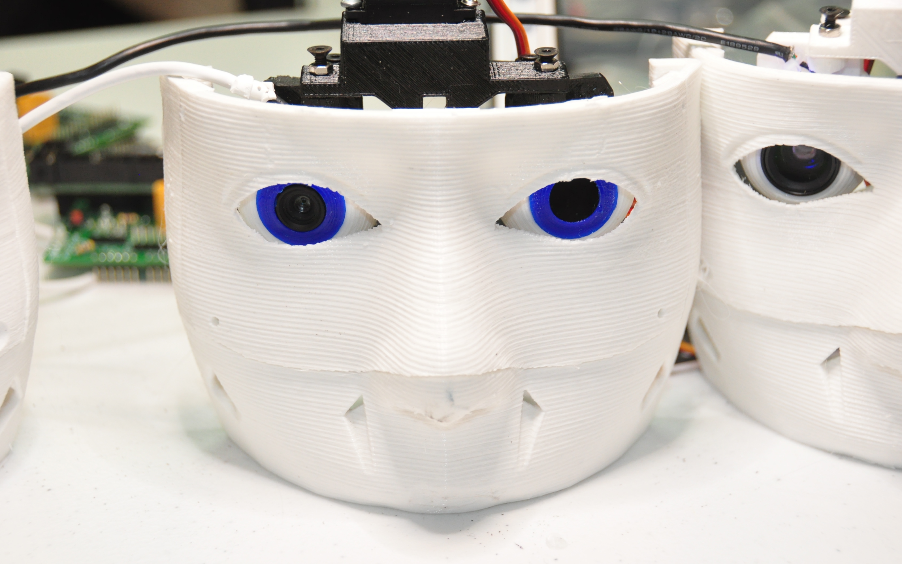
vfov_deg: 17.6
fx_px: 1819
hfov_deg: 27.8
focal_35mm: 74
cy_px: 299
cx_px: 455
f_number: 4.5
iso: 1000
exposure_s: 1/125
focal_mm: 48
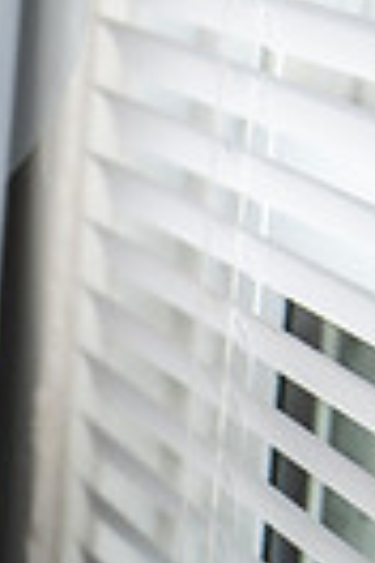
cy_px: 363
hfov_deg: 7.8
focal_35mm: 163
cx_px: -544
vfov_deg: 12.6
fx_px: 2547
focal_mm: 35
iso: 640
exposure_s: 1/160
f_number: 2.8
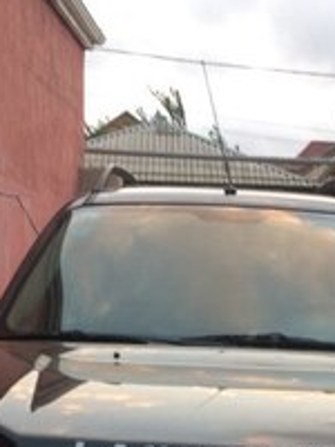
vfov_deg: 24.6
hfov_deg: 20.4
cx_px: 226
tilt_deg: -14.3
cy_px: 532
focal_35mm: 72
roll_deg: -1.3
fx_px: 929
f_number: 2.2
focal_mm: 4.15
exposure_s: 1/33
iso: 80
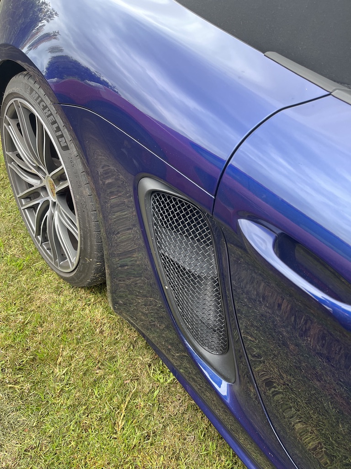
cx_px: 176
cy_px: 234
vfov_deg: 69.4
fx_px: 338
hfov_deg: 54.9
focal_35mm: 25
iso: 125
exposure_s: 1/121
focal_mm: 5.1
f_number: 1.6
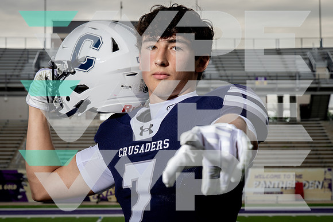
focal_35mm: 75
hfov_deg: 27.0
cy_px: 118
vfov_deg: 18.2
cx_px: 159
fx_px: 694
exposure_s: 1/250
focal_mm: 57
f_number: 8
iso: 250
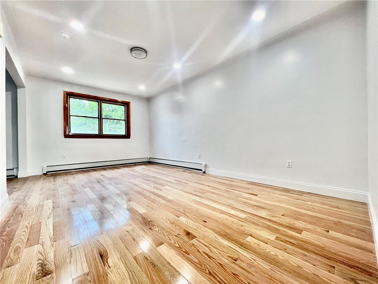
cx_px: 189
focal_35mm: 13
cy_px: 142
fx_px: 142
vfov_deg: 89.9
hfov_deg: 106.2
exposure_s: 1/122
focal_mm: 1.57
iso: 100
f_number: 1.8
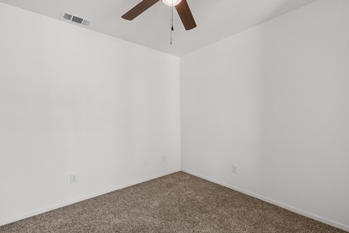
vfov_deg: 73.7
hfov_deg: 96.7
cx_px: 174
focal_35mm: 16
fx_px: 155
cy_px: 116
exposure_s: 1/10
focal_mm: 16
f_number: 6.3
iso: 500
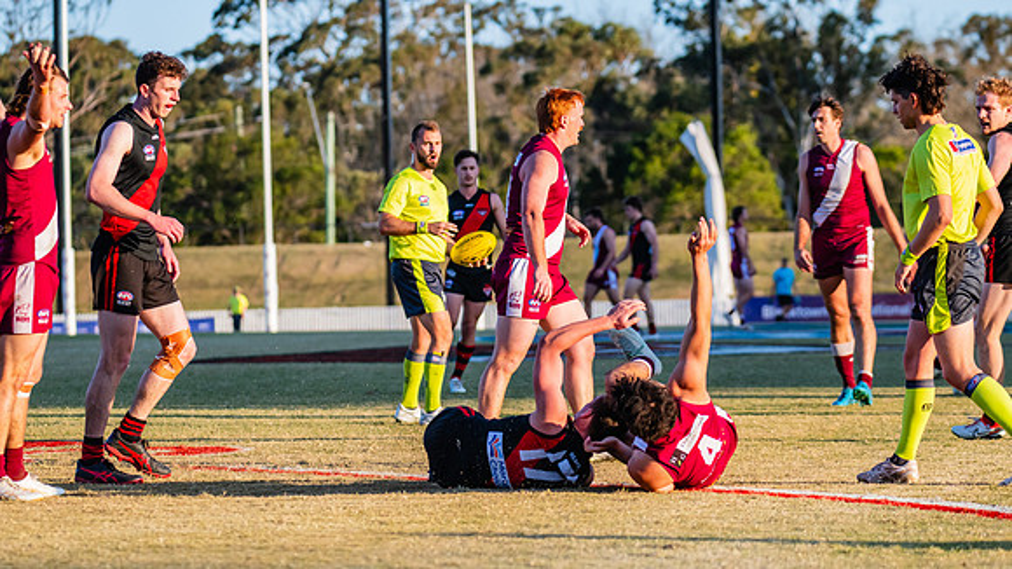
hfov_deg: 12.0
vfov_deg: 6.7
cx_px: 504
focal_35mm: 180
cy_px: 326
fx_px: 4833
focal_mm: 170
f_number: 5.6
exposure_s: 1/1600
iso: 800
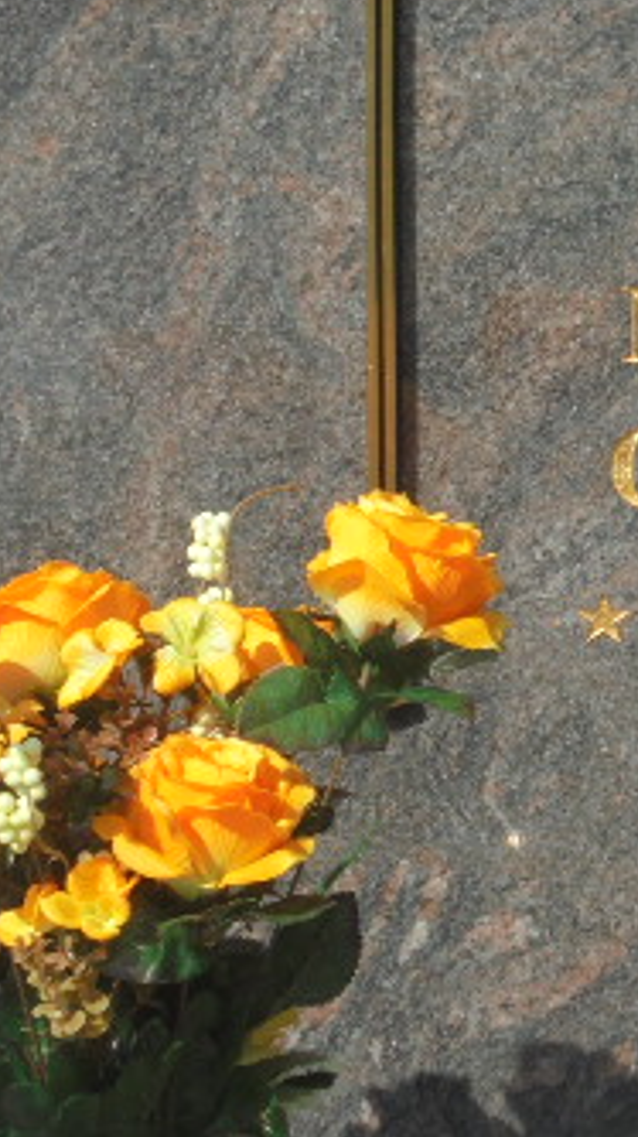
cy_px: 437
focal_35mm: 174
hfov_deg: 6.9
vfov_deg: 12.4
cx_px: 887
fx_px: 5240
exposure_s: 1/500
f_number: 6.7
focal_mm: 14.9
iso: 100
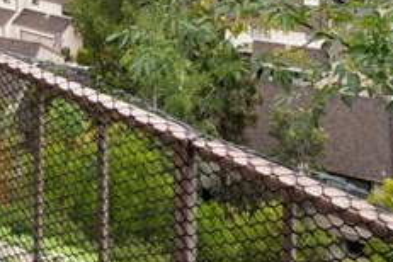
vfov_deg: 18.3
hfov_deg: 28.4
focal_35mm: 62
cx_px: -71
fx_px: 677
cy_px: -179
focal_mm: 14
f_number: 7.1
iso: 320
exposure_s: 1/100
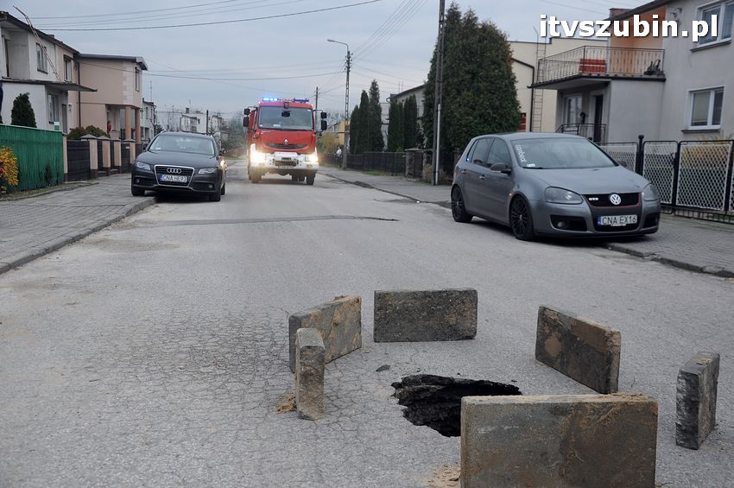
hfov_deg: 57.3
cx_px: 367
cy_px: 244
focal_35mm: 33
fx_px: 672
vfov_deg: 39.9
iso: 200
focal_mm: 22
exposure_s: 1/125
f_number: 5.6
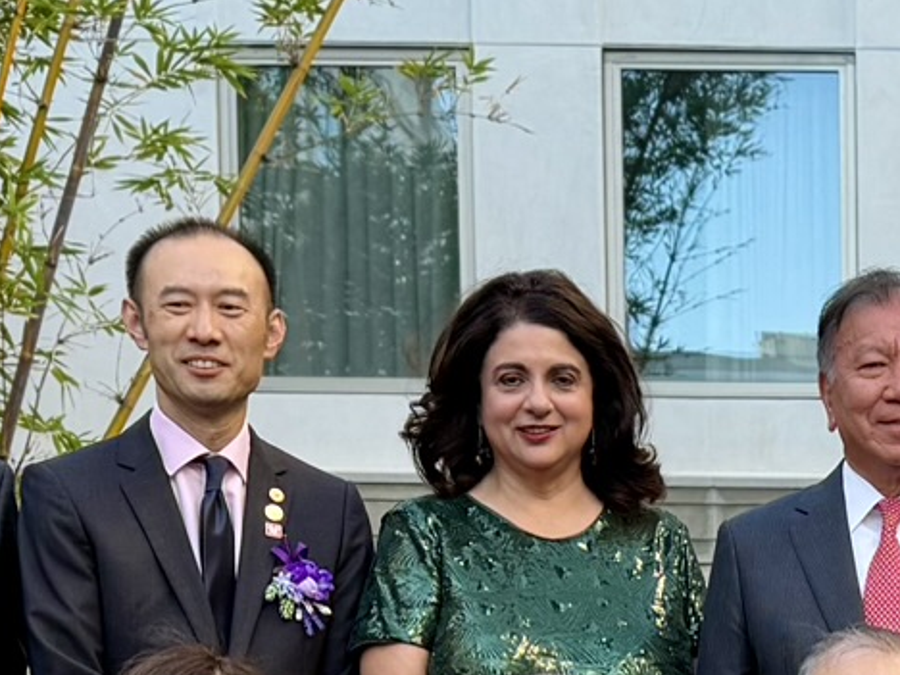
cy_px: 915
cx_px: 1135
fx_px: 2730
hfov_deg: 17.7
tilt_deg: -4.5
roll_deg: +0.6
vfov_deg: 13.5
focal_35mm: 105
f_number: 1.78
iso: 64
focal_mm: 6.76
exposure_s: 1/121
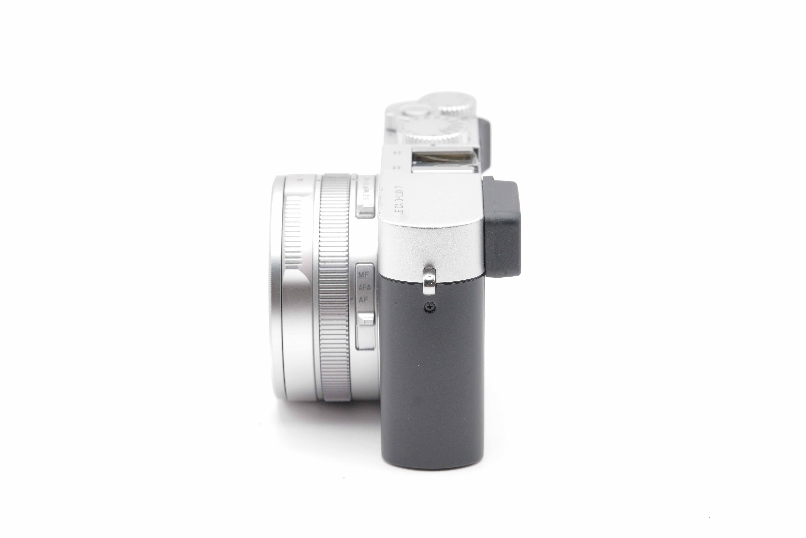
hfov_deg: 22.6
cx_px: 403
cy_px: 269
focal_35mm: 90
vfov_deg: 15.2
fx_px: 2015
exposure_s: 1/100
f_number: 13
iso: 3200
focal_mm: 90
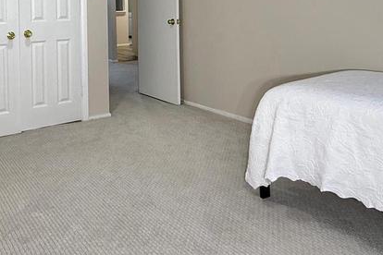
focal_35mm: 36
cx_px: 118
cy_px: 5
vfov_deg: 33.9
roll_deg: +1.3
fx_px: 383
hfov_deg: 51.8
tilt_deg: +0.7
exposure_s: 1/120
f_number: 2.2
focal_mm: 2.22
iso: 160
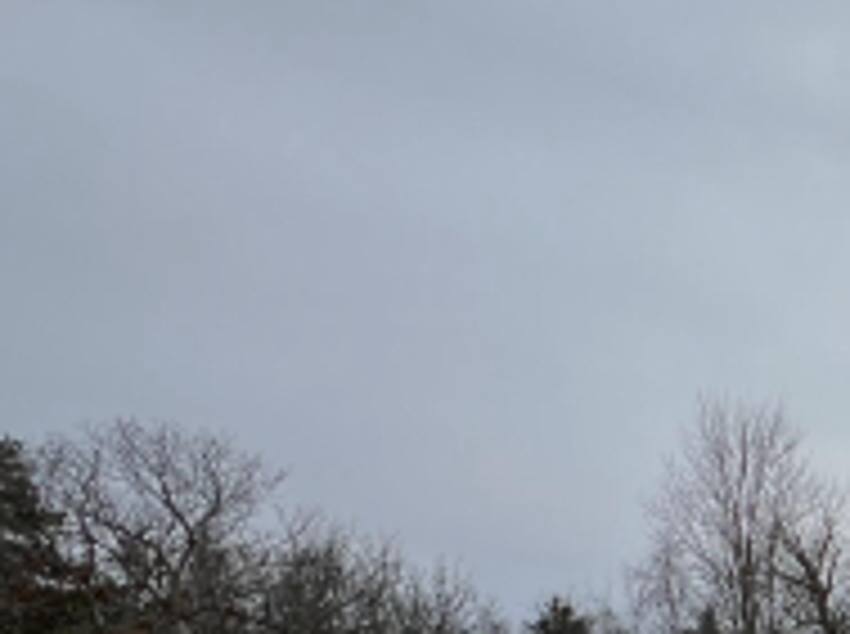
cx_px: 1212
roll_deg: -0.4
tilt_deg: -0.7
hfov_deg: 29.3
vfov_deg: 28.5
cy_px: 697
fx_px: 1127
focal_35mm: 46
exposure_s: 1/752
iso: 32
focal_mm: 1.57
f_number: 1.8
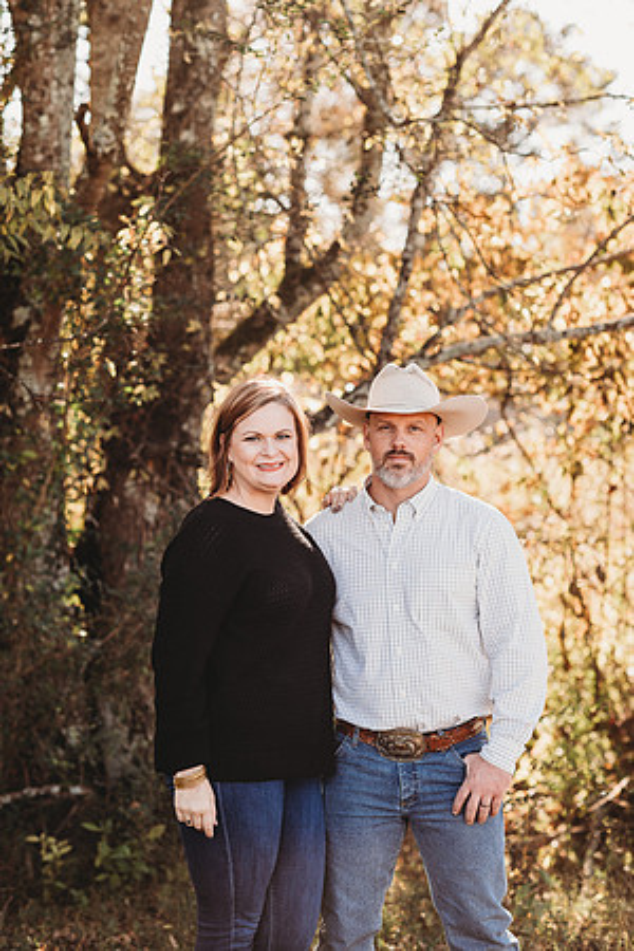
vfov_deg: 23.9
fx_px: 2245
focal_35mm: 85
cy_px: 476
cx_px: 317
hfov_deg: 16.1
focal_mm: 85
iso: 160
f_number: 2.8
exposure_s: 1/250
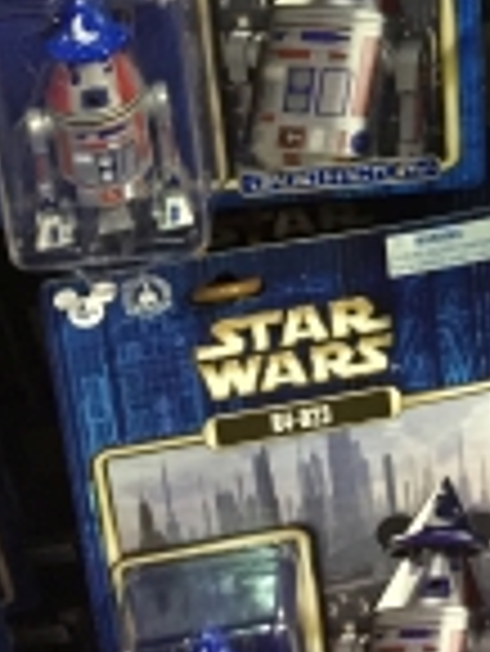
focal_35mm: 96
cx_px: 728
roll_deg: +0.0
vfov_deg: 18.4
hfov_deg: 14.4
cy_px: -283
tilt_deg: -27.9
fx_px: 1809
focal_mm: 4.15
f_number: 2.2
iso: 250
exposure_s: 1/24
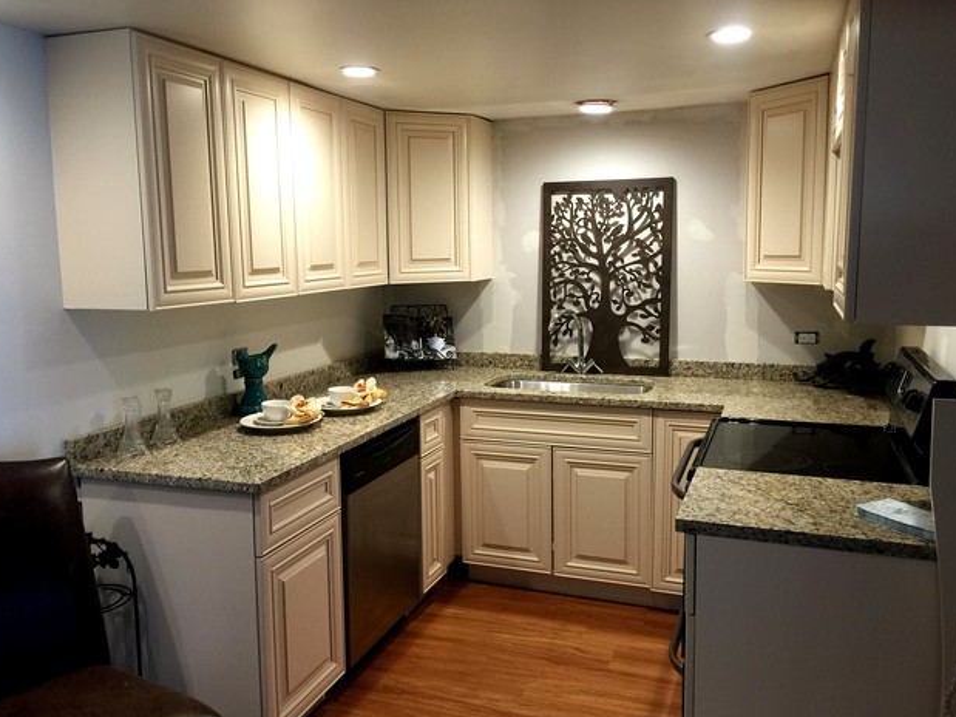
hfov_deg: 60.0
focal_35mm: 30
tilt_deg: -6.8
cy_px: 358
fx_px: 828
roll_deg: +1.2
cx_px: 471
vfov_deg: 46.8
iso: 50
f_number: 2.2
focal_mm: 4.15
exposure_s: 1/15
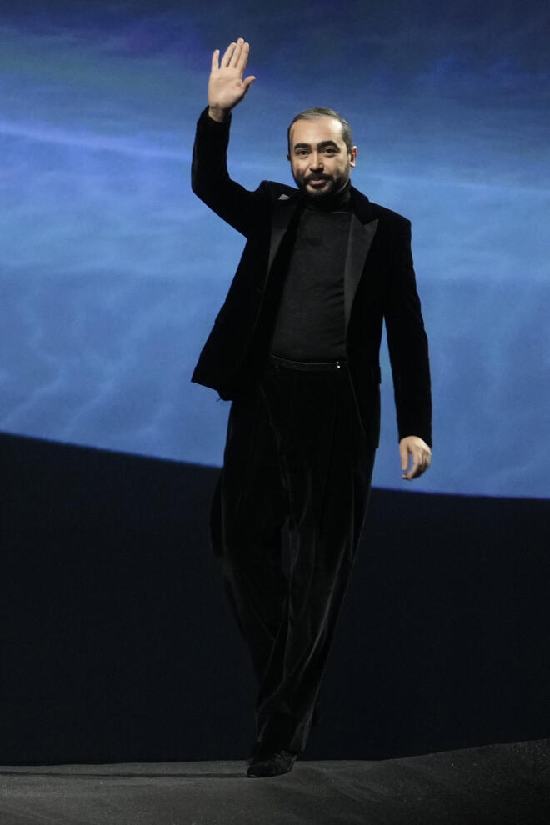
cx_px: 275
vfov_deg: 7.8
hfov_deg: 5.2
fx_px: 6050
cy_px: 412
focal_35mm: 264
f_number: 2.8
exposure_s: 1/200
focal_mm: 176
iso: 2500
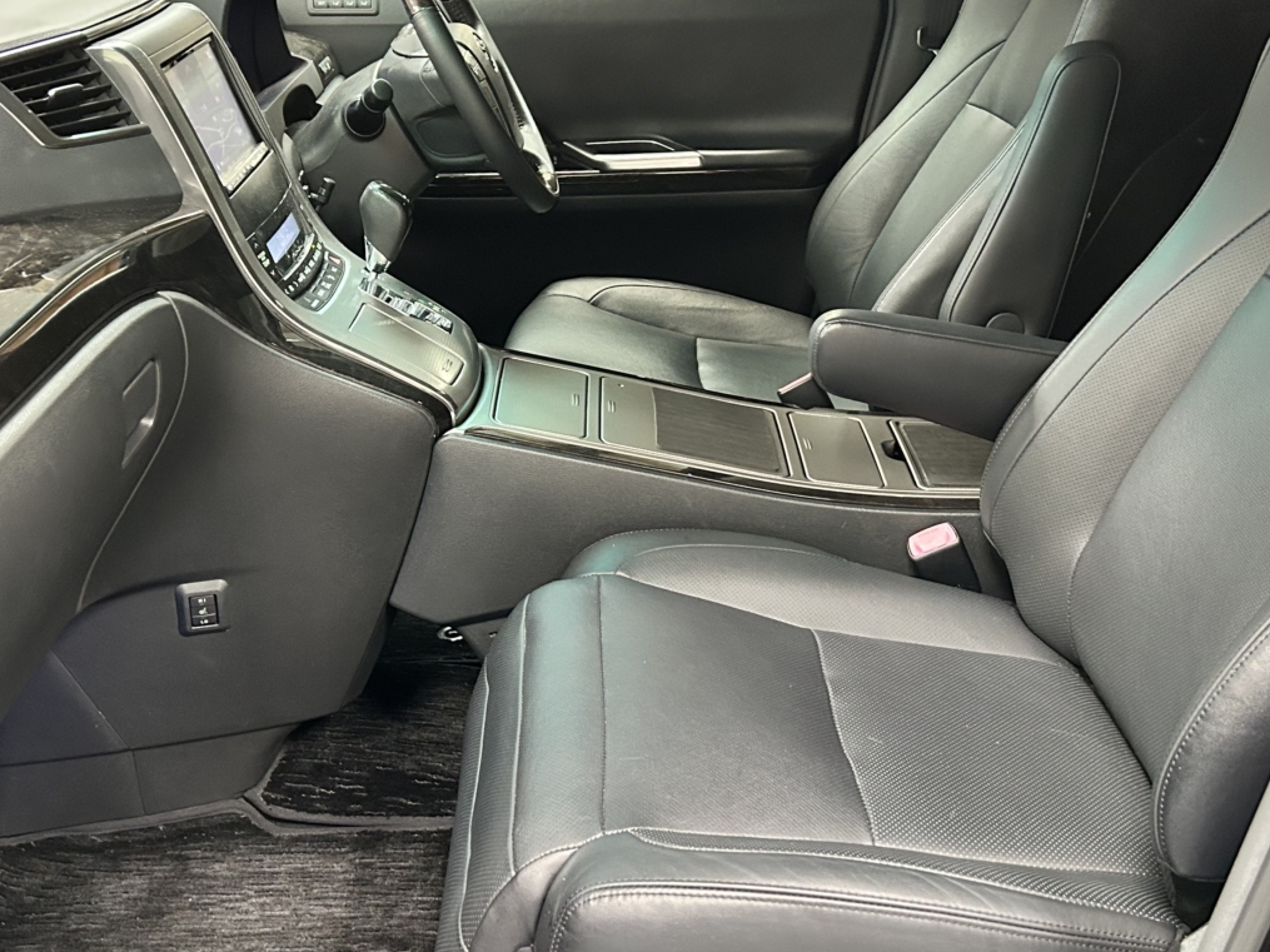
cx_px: 622
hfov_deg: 45.8
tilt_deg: -23.4
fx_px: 1504
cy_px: 450
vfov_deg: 35.1
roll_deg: -0.3
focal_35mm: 41
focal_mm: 5.7
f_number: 1.5
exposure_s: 1/50
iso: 500
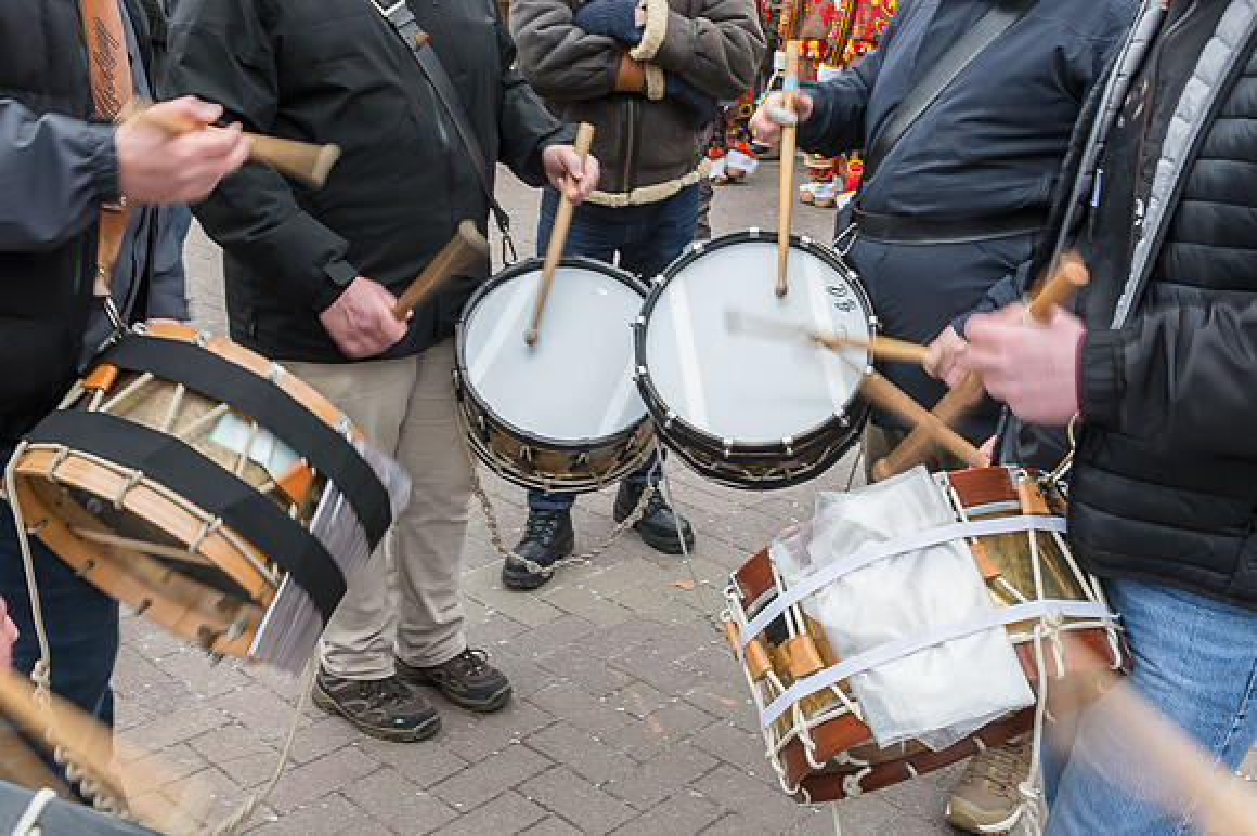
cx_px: 746
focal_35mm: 40
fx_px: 1408
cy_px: 340
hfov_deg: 47.9
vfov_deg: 33.0
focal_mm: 34
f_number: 16
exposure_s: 1/25
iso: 800
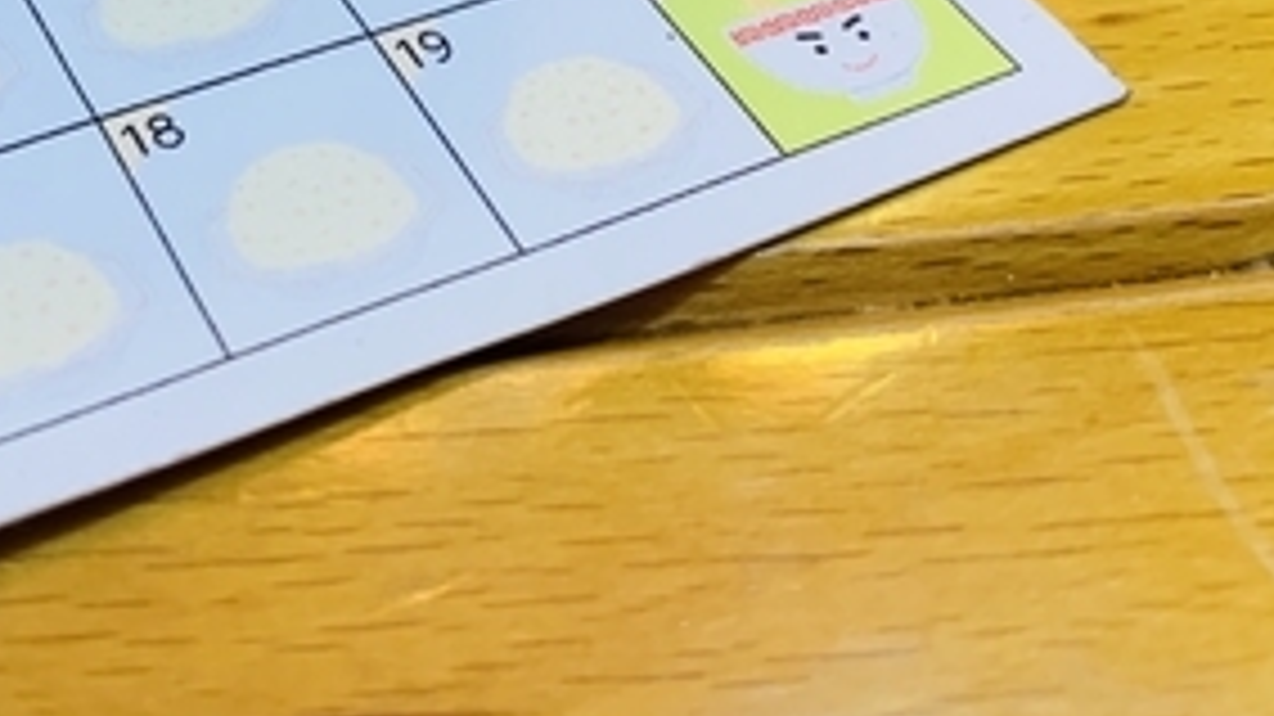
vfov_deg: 18.8
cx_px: 311
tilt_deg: -38.3
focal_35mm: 60
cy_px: -176
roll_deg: -3.8
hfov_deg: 34.1
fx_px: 2026
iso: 200
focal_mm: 4.25
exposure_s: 1/50
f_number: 1.8
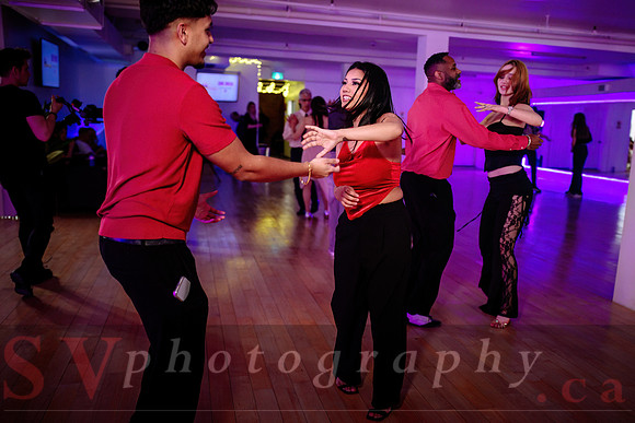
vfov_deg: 41.7
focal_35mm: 31
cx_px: 357
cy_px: 237
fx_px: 555
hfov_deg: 59.4
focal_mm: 28
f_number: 2
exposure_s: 1/200
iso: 1600
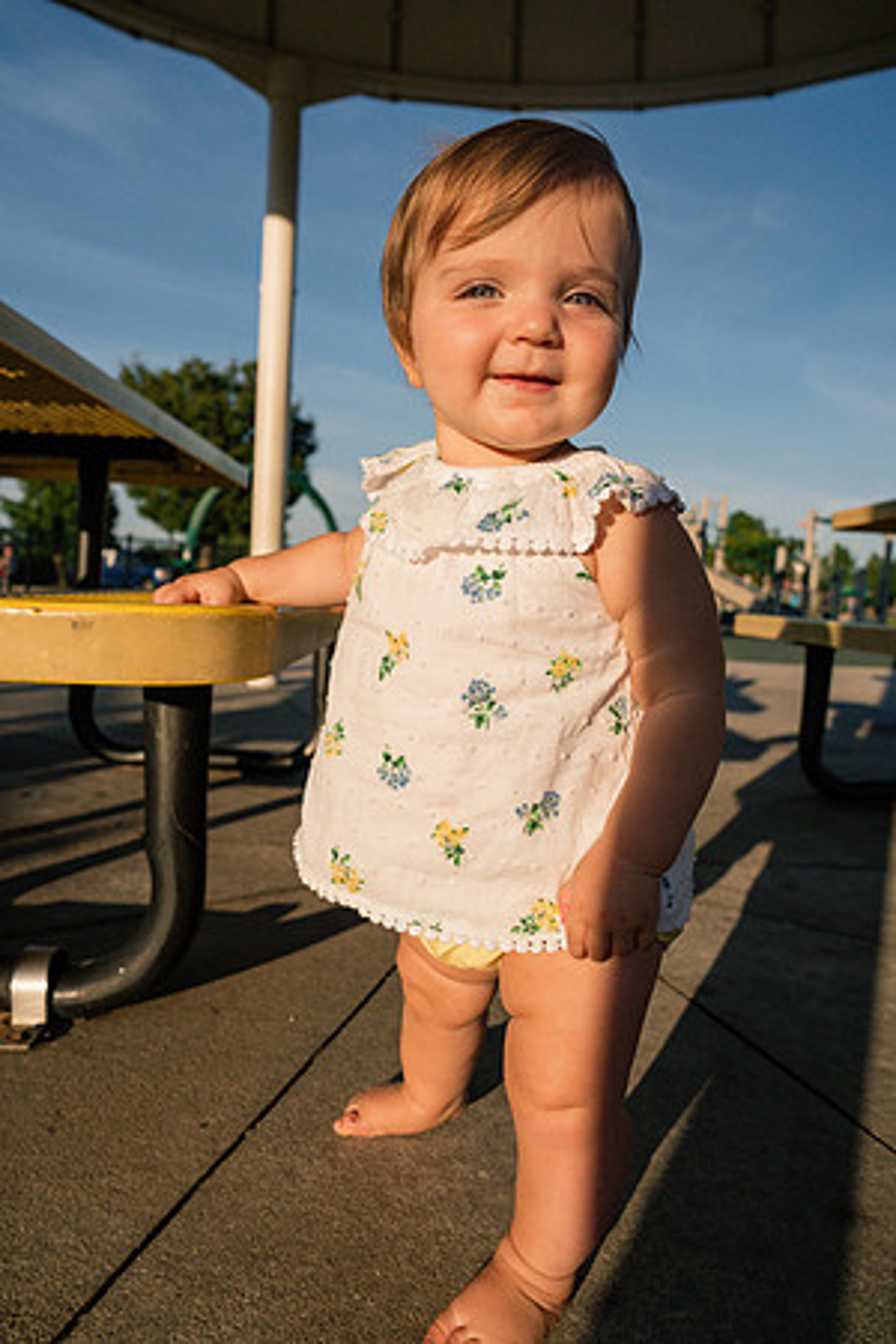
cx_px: 448
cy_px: 672
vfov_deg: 73.7
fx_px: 896
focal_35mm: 24
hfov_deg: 53.1
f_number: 5.6
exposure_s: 1/4000
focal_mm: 24
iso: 250
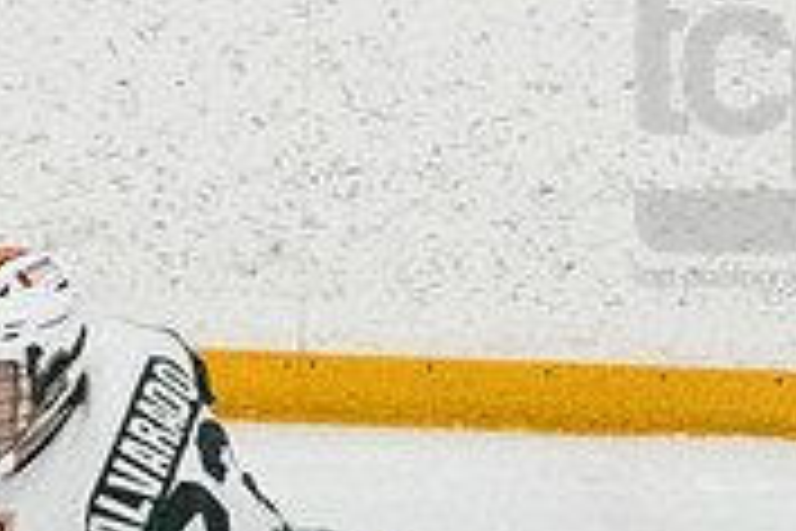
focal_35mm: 859
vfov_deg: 1.6
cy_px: 752
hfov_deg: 2.4
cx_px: 135
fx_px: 18992
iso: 8000
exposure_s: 1/1600
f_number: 5
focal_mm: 175
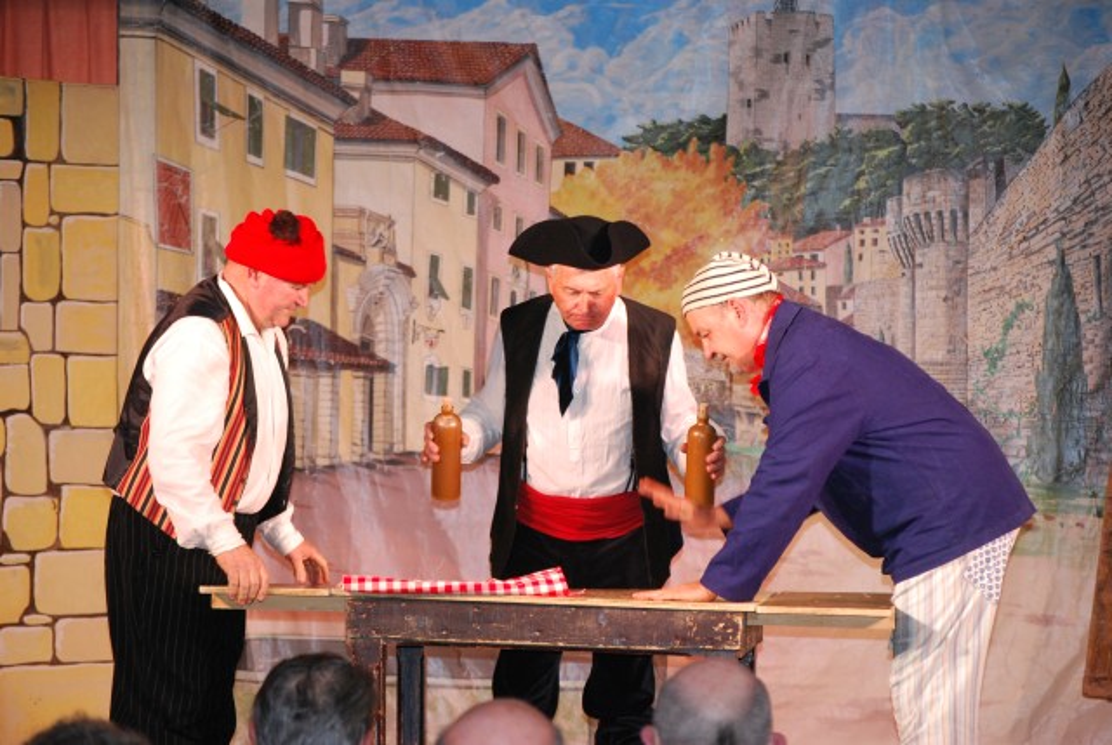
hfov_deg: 15.9
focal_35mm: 129
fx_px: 3991
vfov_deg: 10.7
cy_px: 372
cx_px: 556
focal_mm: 86
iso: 720
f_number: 4.5
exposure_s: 1/60
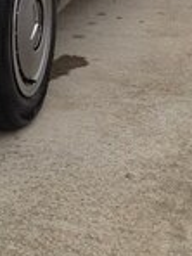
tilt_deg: -5.0
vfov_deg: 16.0
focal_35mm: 117
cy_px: -69
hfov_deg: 12.1
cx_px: -95
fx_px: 865
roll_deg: +2.0
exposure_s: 1/239
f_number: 2.4
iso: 50
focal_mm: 4.28
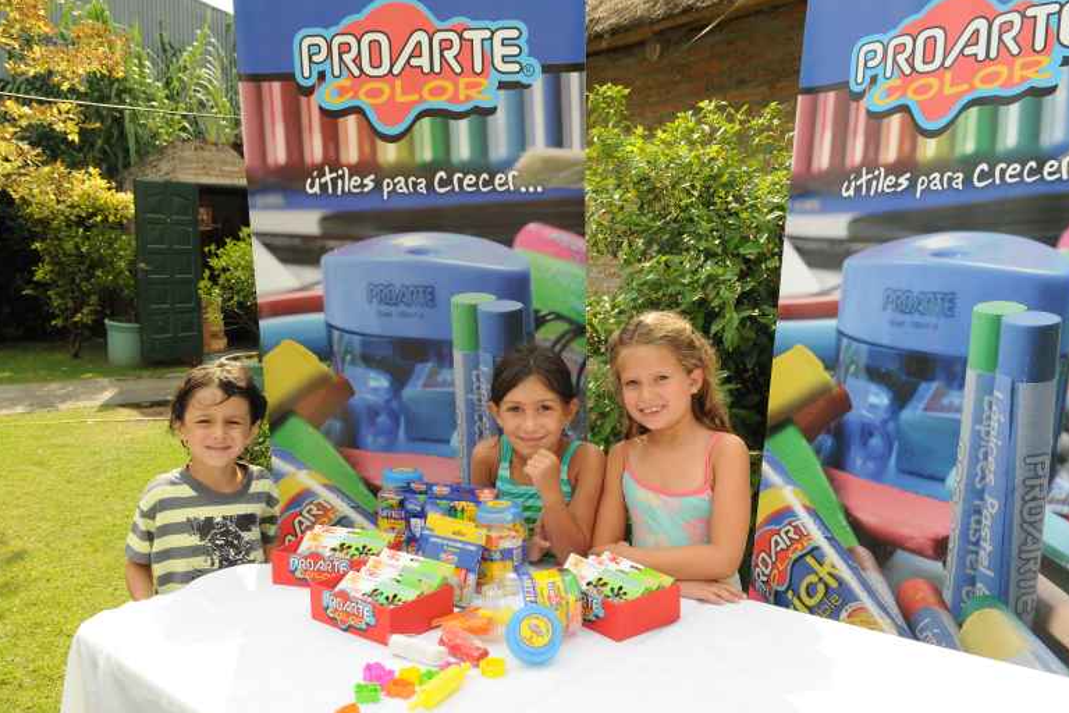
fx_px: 787
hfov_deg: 68.3
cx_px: 548
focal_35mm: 27
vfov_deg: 48.7
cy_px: 359
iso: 500
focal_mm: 17
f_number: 6.3
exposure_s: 1/640
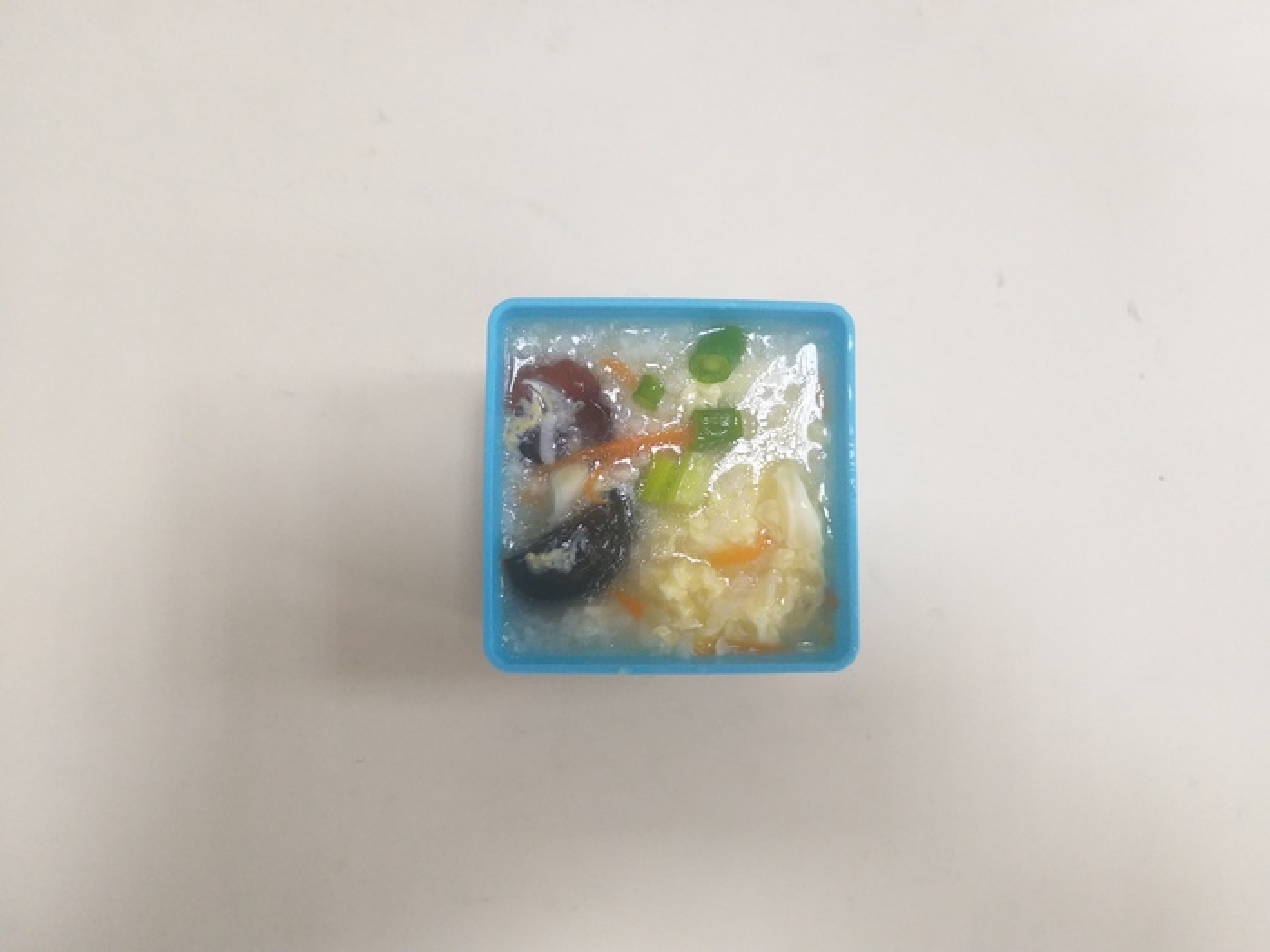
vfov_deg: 53.1
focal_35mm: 26
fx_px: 954
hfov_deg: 67.3
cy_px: 476
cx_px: 635
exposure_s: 1/60
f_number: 1.7
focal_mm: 3.93
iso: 160
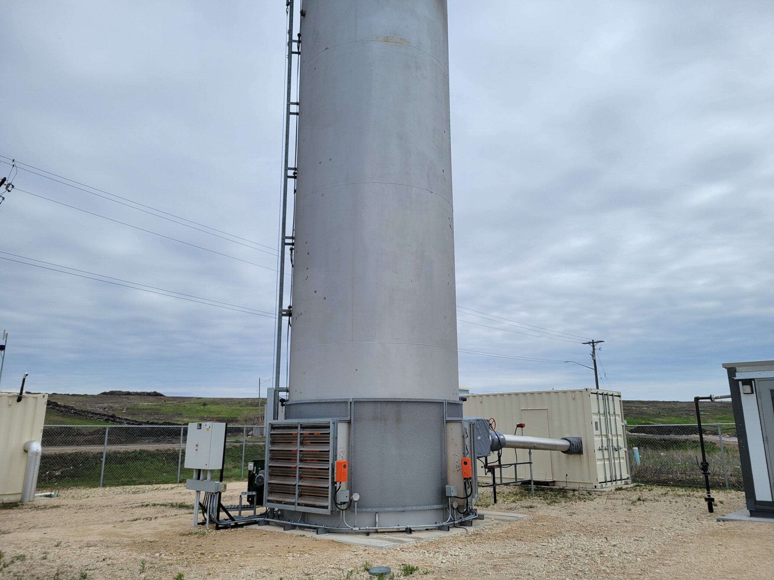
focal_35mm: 26
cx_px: 387
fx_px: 581
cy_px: 290
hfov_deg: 67.3
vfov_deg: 53.1
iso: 40
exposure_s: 1/3687
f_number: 1.8
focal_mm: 5.4
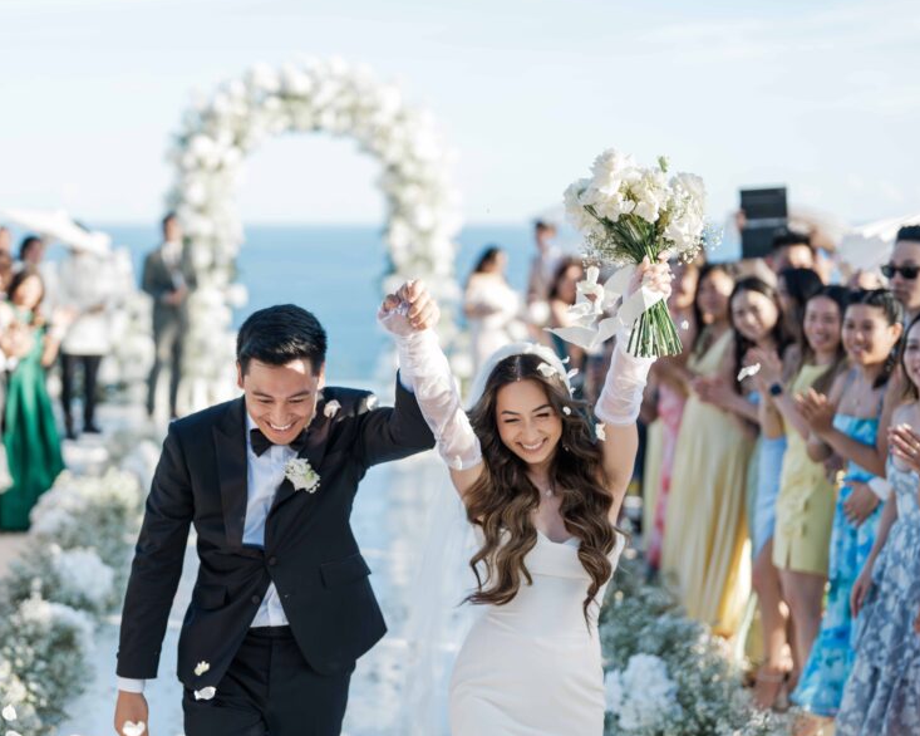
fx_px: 1633
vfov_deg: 25.4
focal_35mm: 60
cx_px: 361
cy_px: 384
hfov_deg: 31.4
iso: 40
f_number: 1.7
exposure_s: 1/800
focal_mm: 55
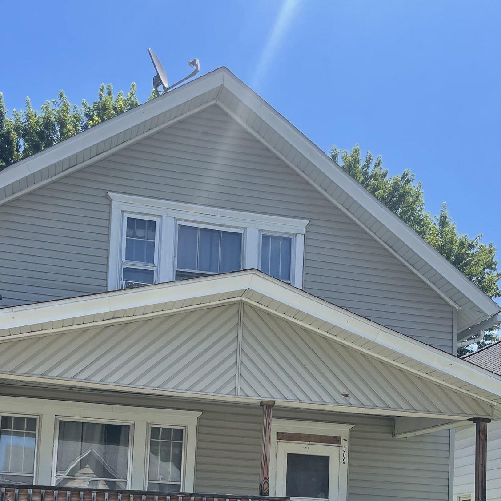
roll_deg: -2.6
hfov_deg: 36.1
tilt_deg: +6.1
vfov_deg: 33.6
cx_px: 245
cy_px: 474
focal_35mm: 47
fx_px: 770
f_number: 1.6
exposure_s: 1/1984
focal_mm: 4.2
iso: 32
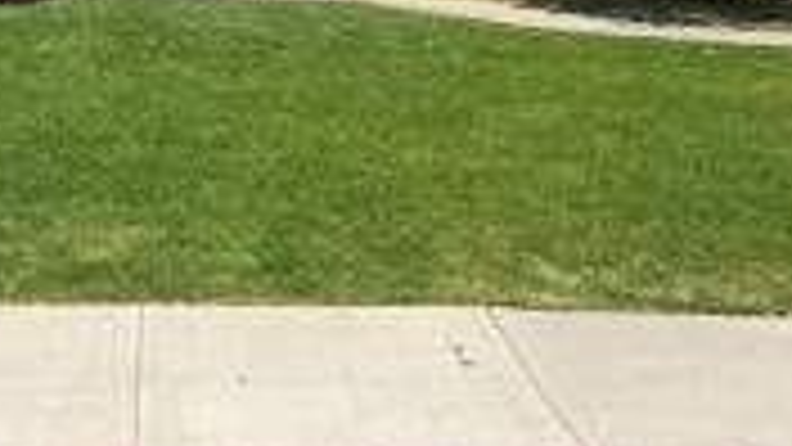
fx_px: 1512
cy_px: -113
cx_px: 252
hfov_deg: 29.1
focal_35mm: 72
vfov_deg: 16.0
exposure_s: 1/2667
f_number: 1.8
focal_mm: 3
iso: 20
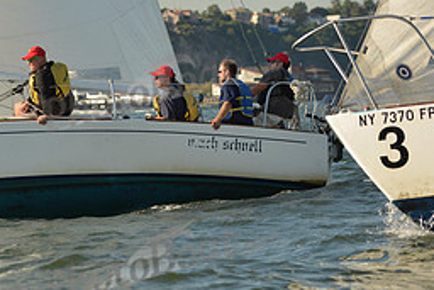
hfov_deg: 10.0
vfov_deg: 6.7
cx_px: -44
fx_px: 2461
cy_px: 25
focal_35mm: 204
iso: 400
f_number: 4.5
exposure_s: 1/1250
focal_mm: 90
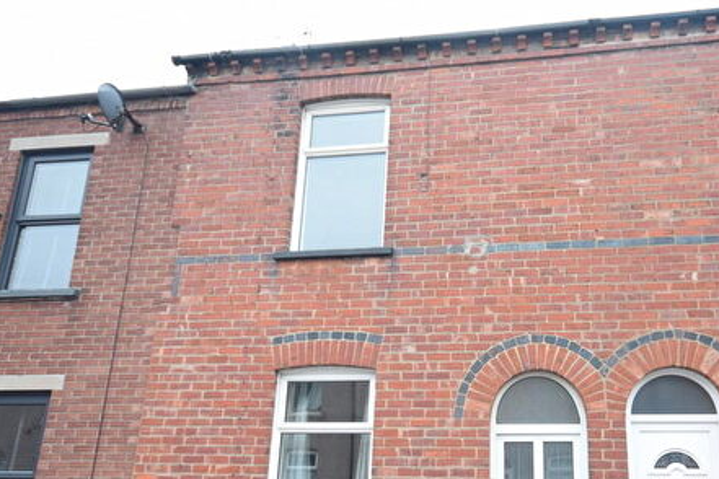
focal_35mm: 27
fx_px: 547
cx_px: 460
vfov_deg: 45.9
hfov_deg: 65.4
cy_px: 351
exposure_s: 1/160
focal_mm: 11.5
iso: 400
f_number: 6.3
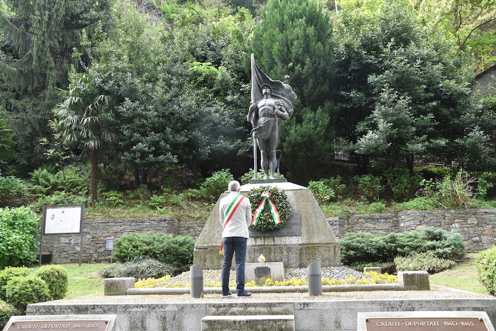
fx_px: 455
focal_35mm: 33
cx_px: 248
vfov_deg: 40.0
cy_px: 166
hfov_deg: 57.2
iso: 800
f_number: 7.1
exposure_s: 1/200
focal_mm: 22
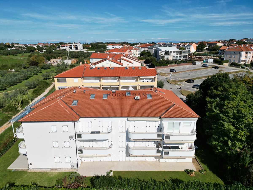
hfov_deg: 71.6
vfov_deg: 56.8
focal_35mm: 24
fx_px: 175
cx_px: 126
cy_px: 95
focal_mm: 6.72
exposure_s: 1/8000
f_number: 1.7
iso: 150
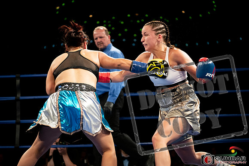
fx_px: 507
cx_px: 124
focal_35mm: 73
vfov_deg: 18.6
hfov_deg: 27.6
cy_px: 83
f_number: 2.8
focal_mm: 70
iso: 1600
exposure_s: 1/1250
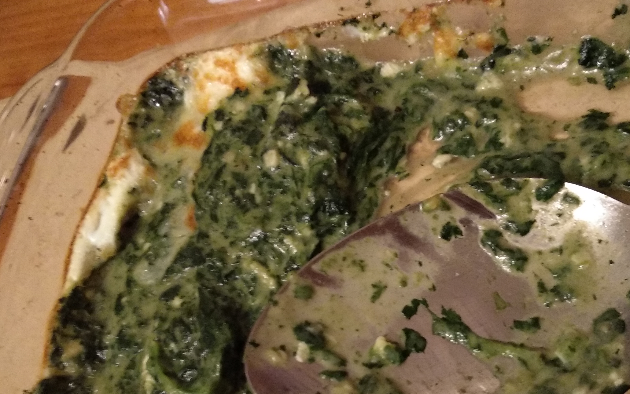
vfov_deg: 33.5
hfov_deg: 52.7
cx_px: 347
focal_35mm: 37
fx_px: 635
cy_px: 314
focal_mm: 3.81
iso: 2000
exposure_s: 1/13
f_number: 2.2
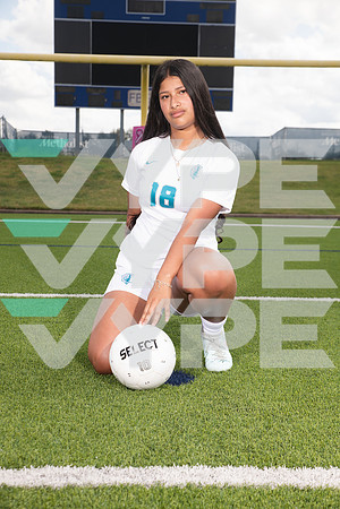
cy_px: 254
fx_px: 779
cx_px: 170
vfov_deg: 36.2
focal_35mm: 55
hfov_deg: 24.6
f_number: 7.1
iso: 125
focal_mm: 55
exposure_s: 1/320
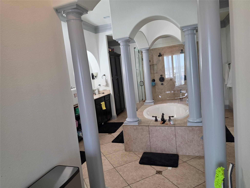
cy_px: 94
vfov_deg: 58.9
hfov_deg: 73.9
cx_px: 125
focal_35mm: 23
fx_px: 166
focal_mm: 6.5
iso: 125
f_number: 1.4
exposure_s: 1/120
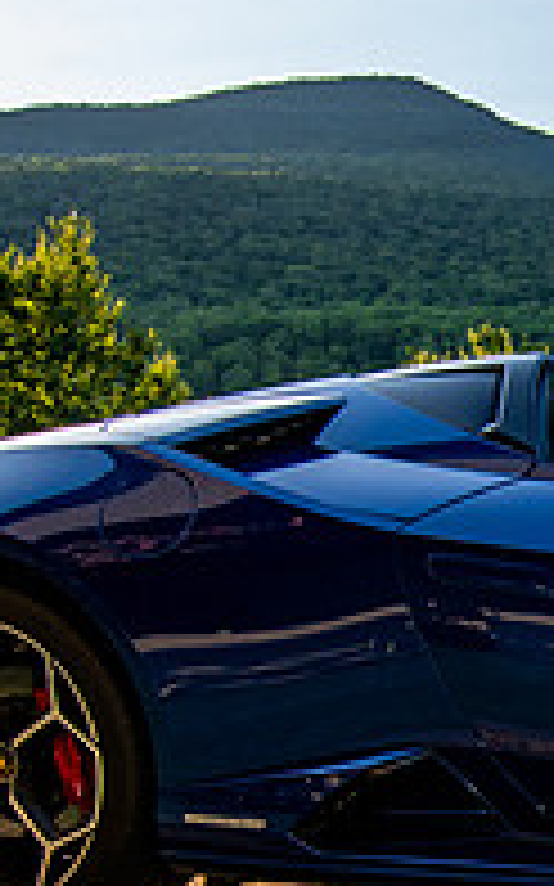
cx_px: 905
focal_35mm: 63
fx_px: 1523
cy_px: 803
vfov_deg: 31.0
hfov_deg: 17.7
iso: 400
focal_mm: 14
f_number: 16
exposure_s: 1/50
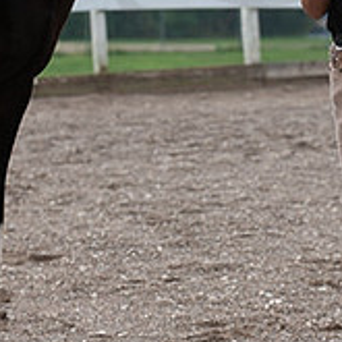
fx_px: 3633
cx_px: 254
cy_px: -112
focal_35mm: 325
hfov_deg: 5.4
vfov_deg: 5.4
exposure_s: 1/1250
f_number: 5.6
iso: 800
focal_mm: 140
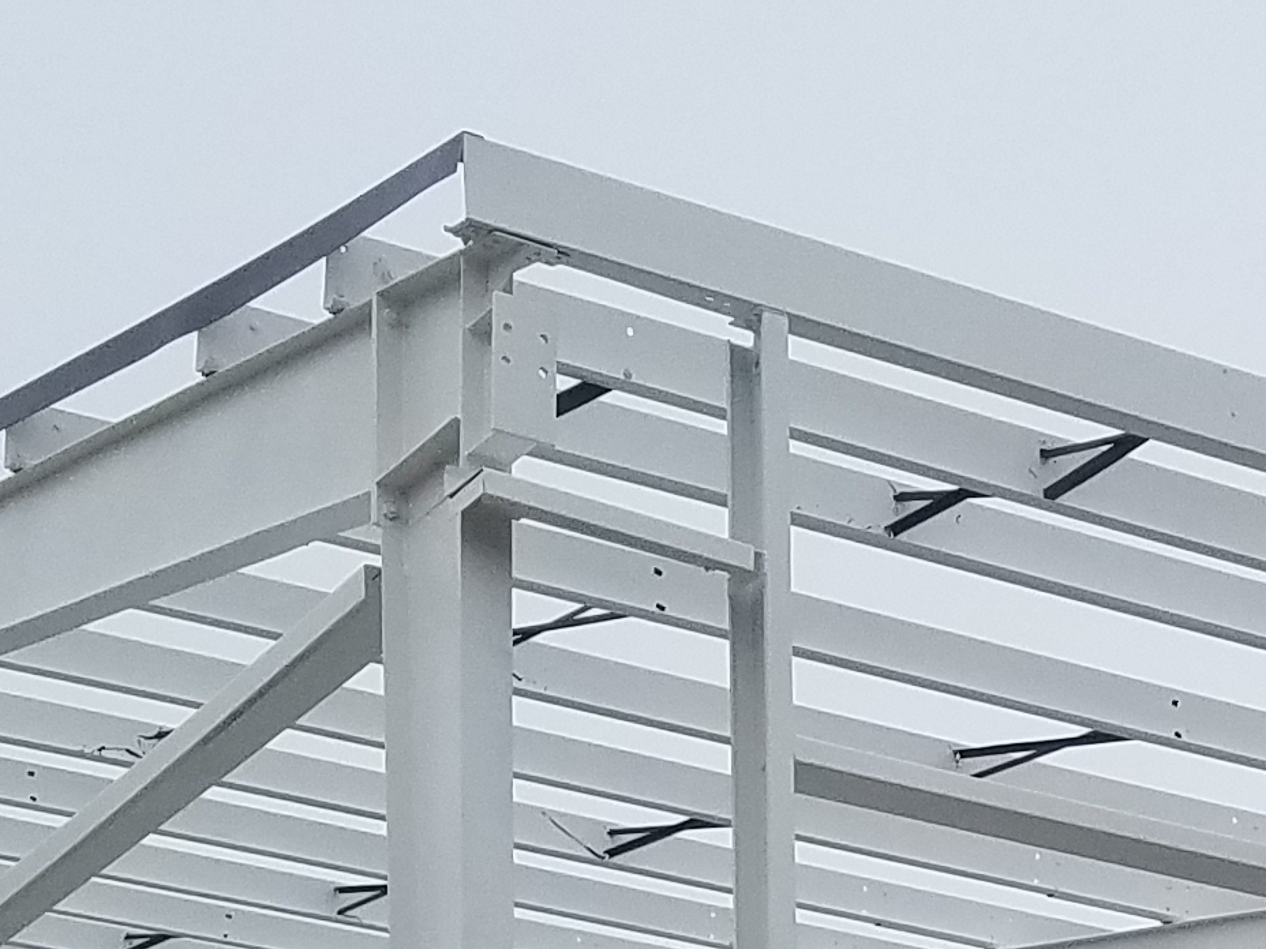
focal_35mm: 113
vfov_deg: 11.8
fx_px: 4133
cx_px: 1363
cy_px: 1871
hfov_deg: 16.9
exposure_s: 1/225
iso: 50
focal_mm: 4.2
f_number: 1.7
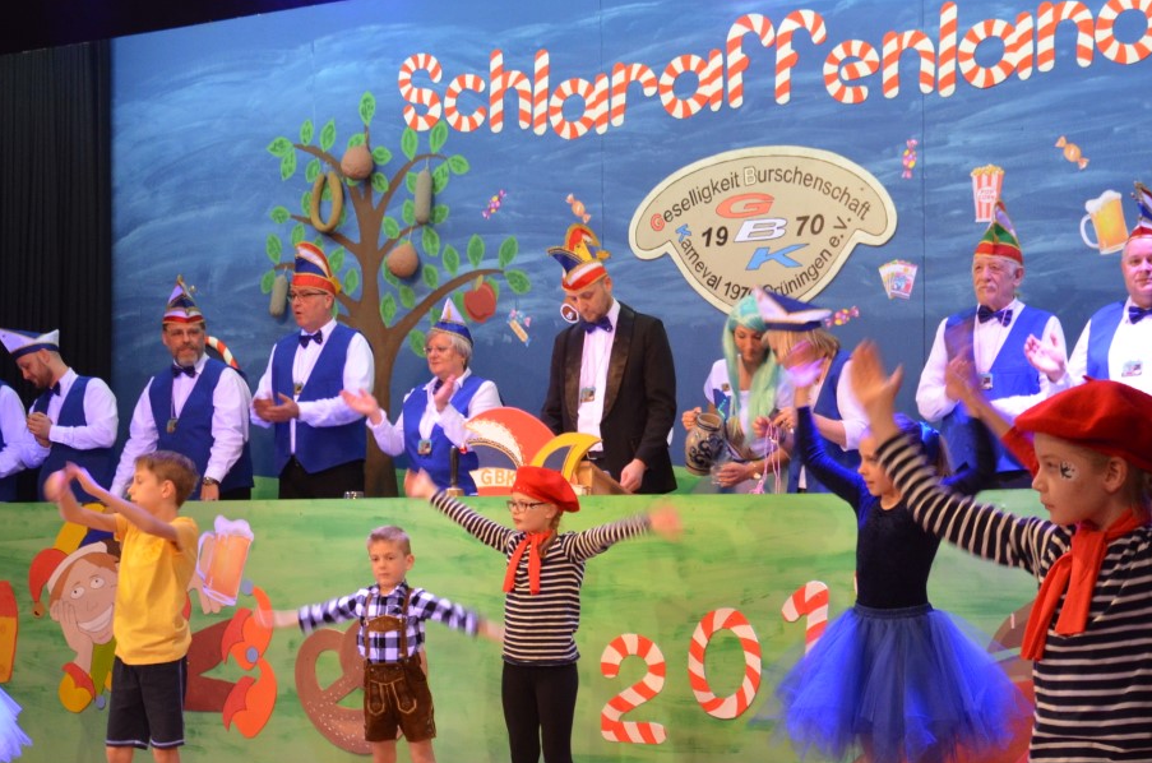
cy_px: 647
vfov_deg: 20.5
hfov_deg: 31.0
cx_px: 661
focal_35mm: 65
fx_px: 2076
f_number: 3.8
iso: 1100
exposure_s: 1/30
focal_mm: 24
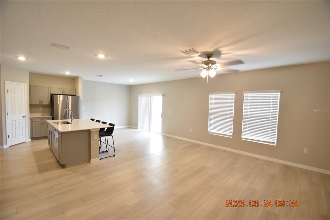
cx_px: 165
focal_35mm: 15
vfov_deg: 77.3
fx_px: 137
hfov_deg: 100.4
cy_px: 110
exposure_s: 1/60
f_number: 3.5
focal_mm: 10
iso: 800
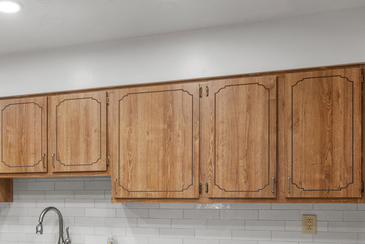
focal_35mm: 40
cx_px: 63
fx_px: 405
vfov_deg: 32.0
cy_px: 214
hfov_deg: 45.5
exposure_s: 1/1.67
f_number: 8
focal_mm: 21.5
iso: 500
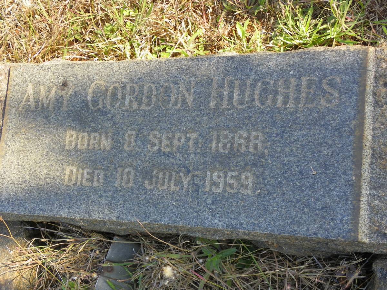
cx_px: 194
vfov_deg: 26.1
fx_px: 626
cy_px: 145
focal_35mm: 56
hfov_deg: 34.3
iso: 64
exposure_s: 1/100
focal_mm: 9.9
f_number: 3.5
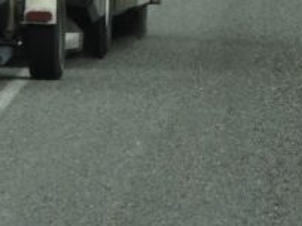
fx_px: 8815
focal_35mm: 1011
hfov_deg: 2.0
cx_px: 202
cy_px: -343
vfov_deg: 1.5
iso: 80
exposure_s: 1/320
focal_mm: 42.8
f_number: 4
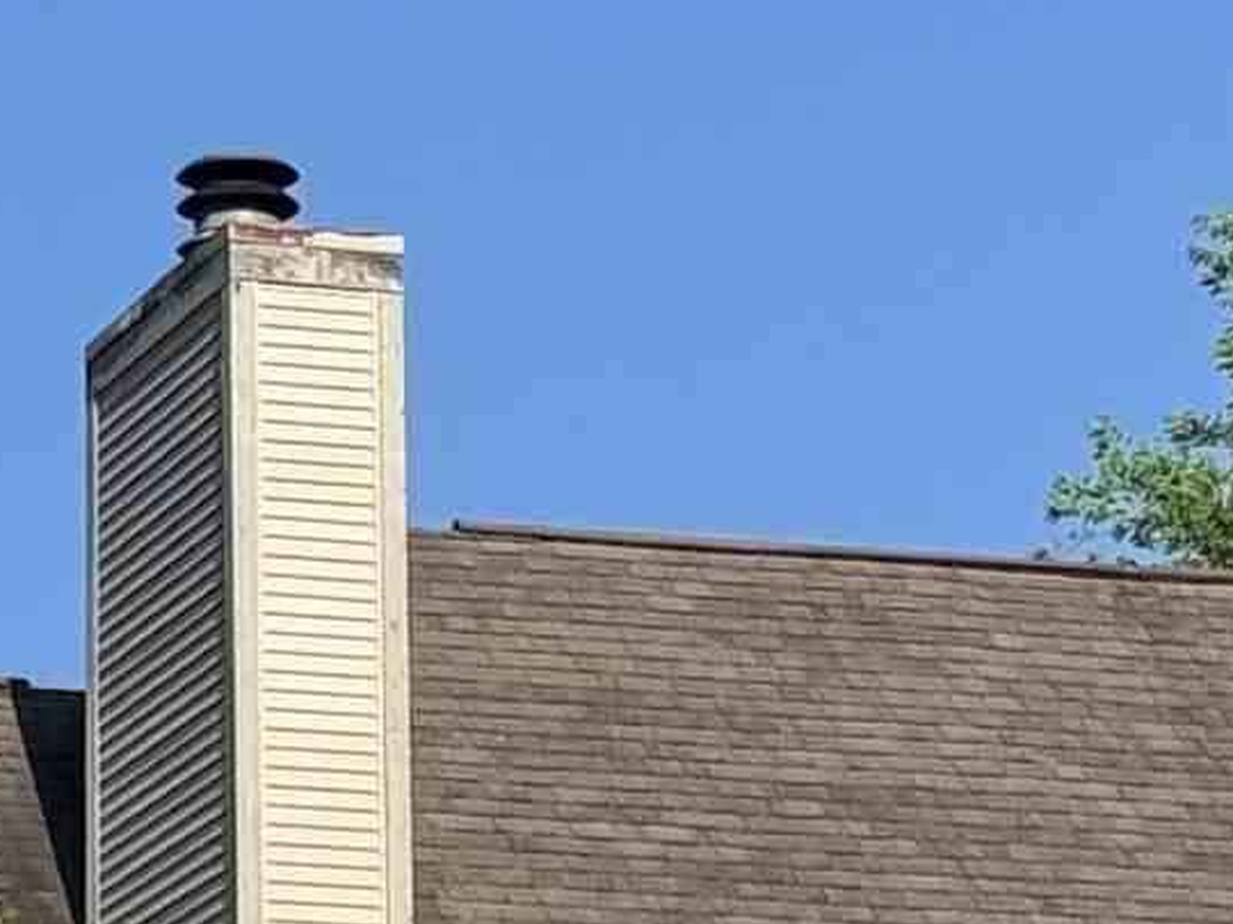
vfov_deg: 5.3
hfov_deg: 7.3
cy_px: 1930
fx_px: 9724
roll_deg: -0.1
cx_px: 368
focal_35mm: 273
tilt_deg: +4.8
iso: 64
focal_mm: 6.76
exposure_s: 1/4608
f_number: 1.78
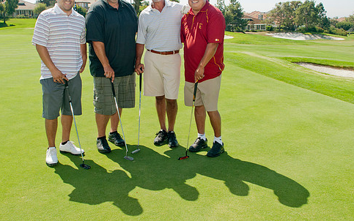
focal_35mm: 38
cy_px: 83
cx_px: 160
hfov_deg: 51.5
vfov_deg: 33.4
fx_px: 367
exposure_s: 1/200
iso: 400
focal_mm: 18
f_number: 7.1
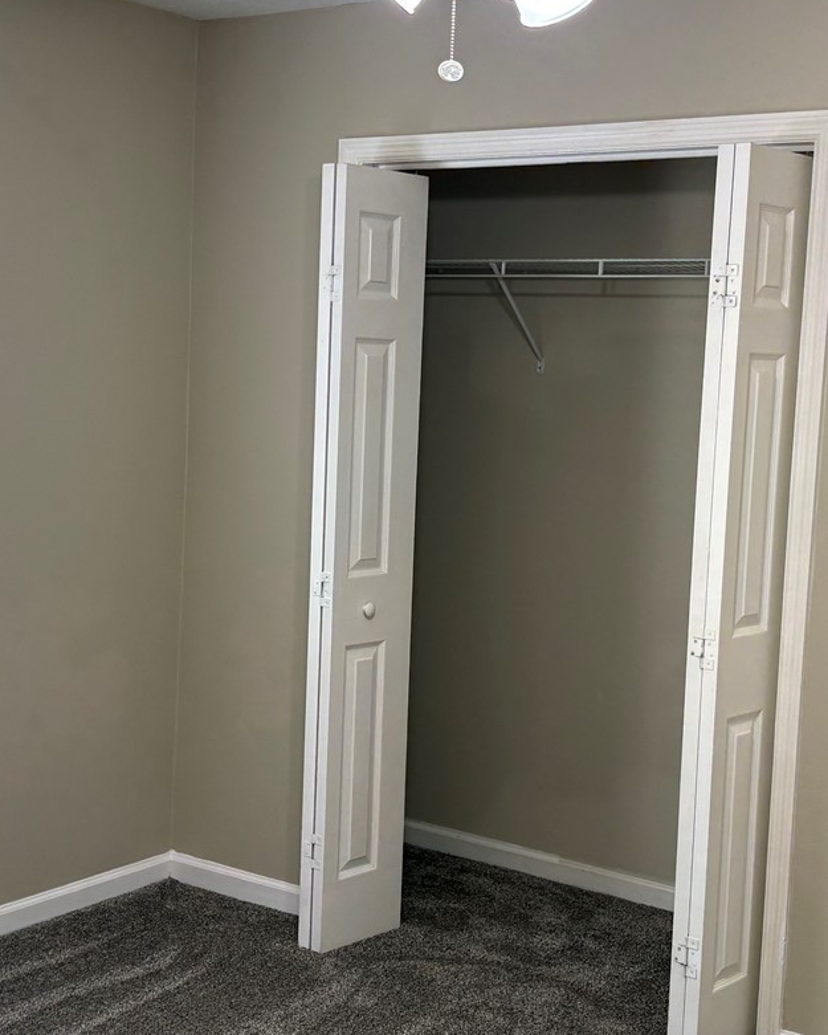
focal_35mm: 52
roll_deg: -1.7
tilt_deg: -6.3
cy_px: 523
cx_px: 387
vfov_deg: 36.0
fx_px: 1593
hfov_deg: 29.1
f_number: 1.6
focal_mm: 5.96
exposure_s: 1/60
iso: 100
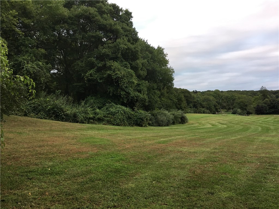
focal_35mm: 29
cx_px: 140
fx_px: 234
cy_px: 104
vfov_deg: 48.2
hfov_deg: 61.7
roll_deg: -0.9
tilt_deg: +5.4
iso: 25
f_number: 2.2
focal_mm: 4.15
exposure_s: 1/30
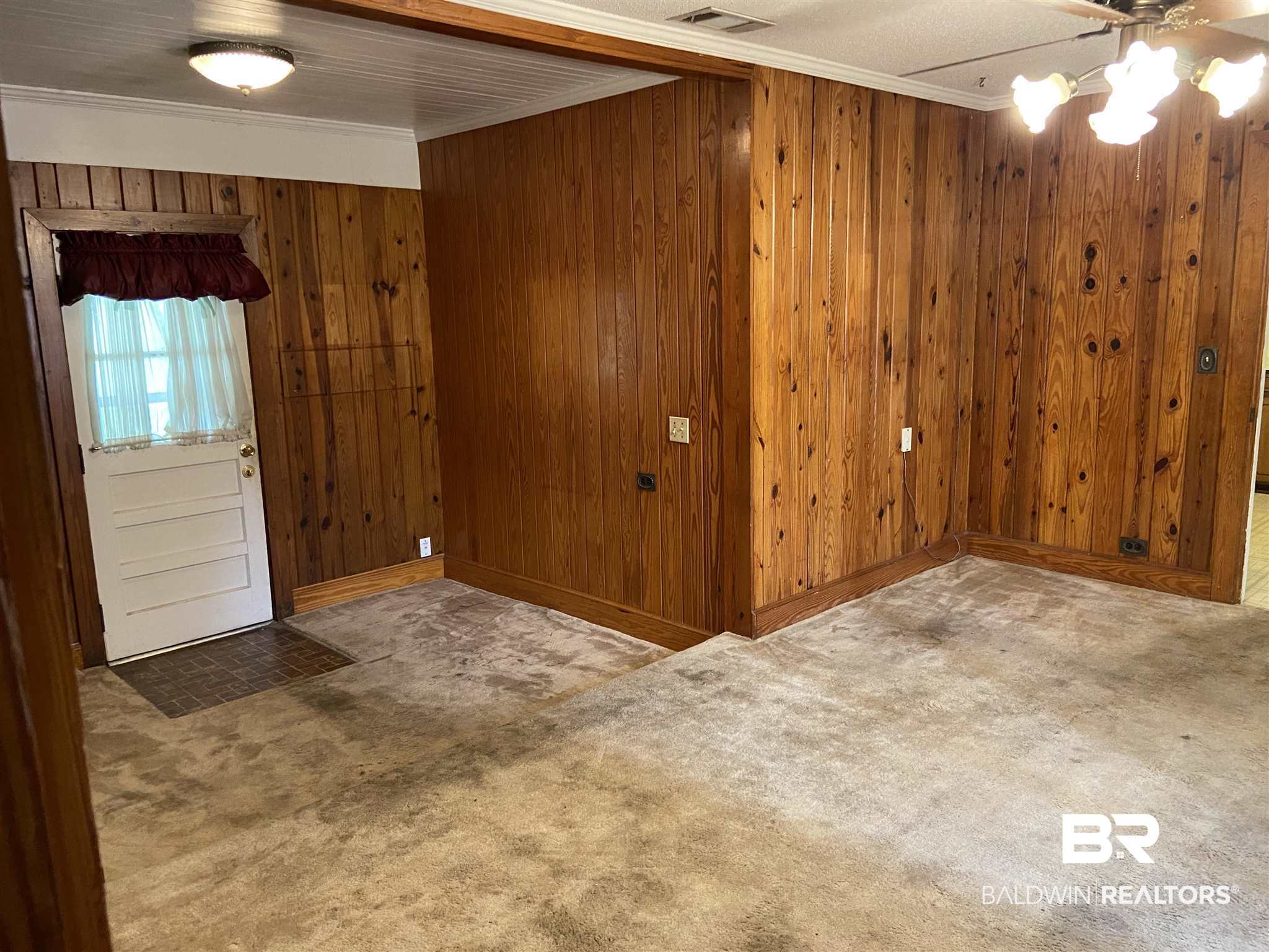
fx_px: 953
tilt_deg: -10.9
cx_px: 634
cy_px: 476
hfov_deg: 67.3
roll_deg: +1.9
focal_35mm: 26
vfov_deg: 53.1
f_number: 1.8
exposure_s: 1/40
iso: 400
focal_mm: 4.25
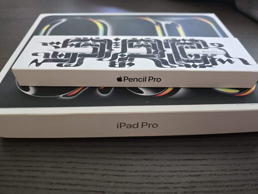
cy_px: 97
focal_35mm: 23
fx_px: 171
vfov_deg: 58.9
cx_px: 129
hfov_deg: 73.9
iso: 640
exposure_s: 1/100
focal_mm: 6.3
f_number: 1.7
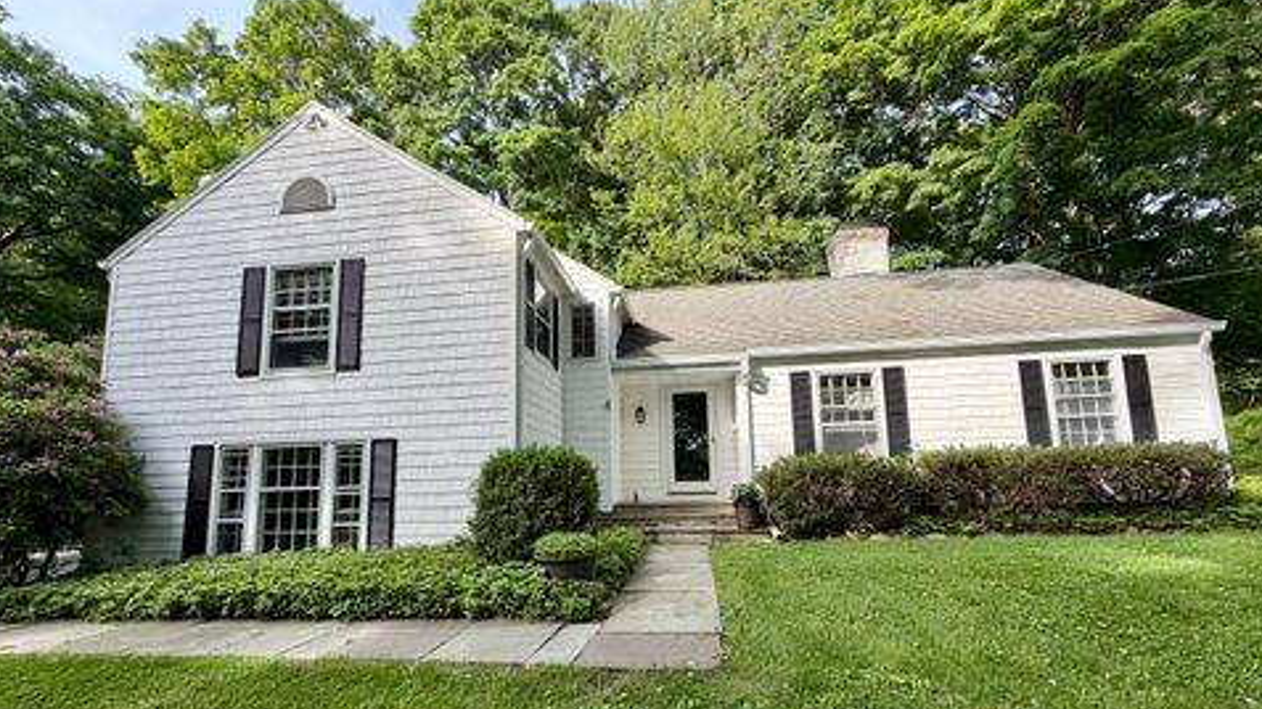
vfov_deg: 66.5
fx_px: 535
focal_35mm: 16
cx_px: 632
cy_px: 419
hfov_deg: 99.4
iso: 50
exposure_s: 1/273
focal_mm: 2.22
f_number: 2.2
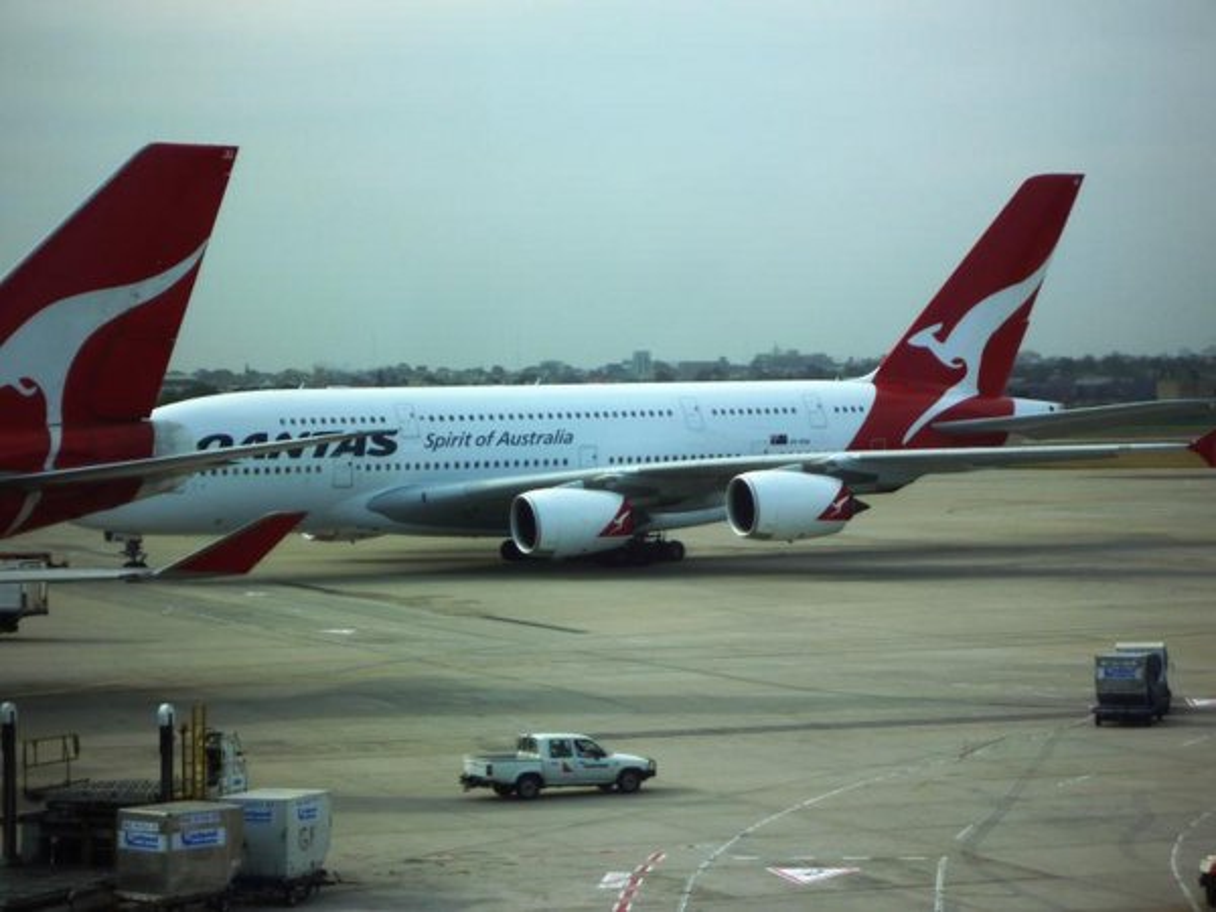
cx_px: 608
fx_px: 3829
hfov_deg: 18.0
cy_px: 456
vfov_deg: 13.6
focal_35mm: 109
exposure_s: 1/125
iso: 80
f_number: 5.7
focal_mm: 19.2
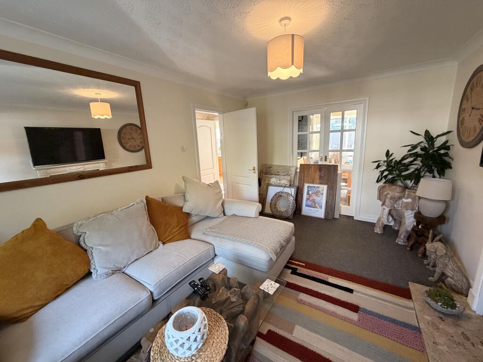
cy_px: 181
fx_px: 195
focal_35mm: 14
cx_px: 242
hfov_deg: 102.1
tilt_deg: -11.1
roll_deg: +3.9
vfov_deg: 85.7
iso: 320
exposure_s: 1/74
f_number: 2.2
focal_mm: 2.22
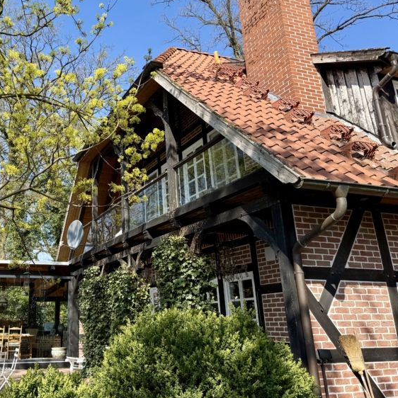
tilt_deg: +19.5
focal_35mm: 34
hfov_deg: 46.4
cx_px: 91
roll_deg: +0.1
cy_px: 164
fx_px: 442
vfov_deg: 48.2
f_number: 1.78
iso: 80
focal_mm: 6.76
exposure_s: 1/2110
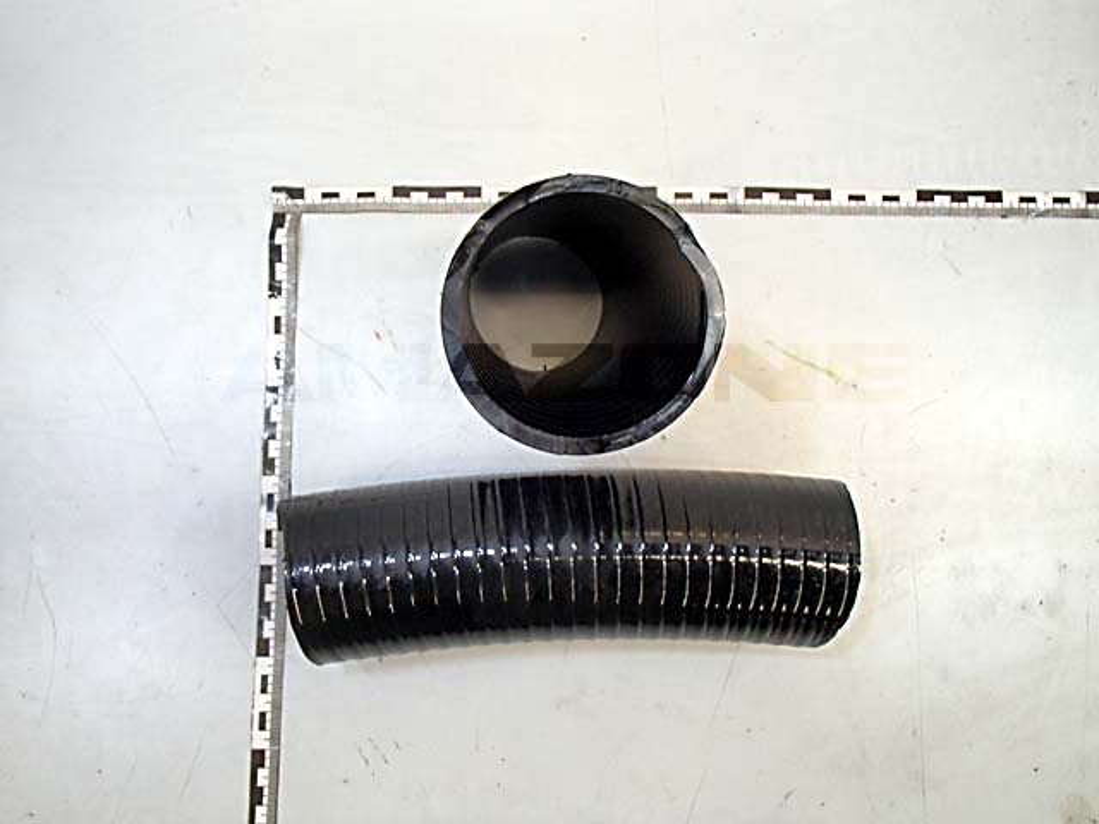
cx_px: 550
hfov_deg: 60.0
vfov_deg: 46.8
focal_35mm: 30
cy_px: 412
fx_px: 952
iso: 320
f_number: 4.1
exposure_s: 1/30
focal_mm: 5.4
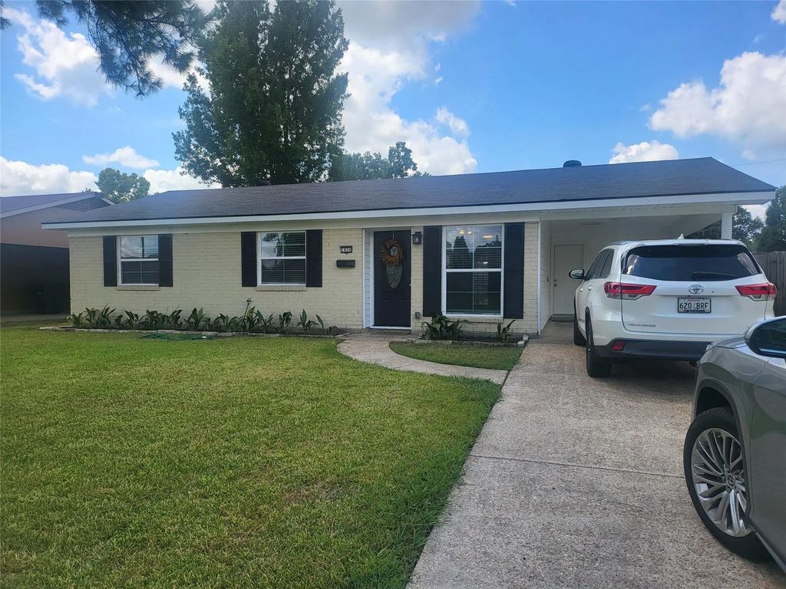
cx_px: 393
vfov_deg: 56.8
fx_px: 545
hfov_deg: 71.6
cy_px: 294
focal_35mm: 24
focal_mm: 5
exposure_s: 1/1829
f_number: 1.8
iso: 40
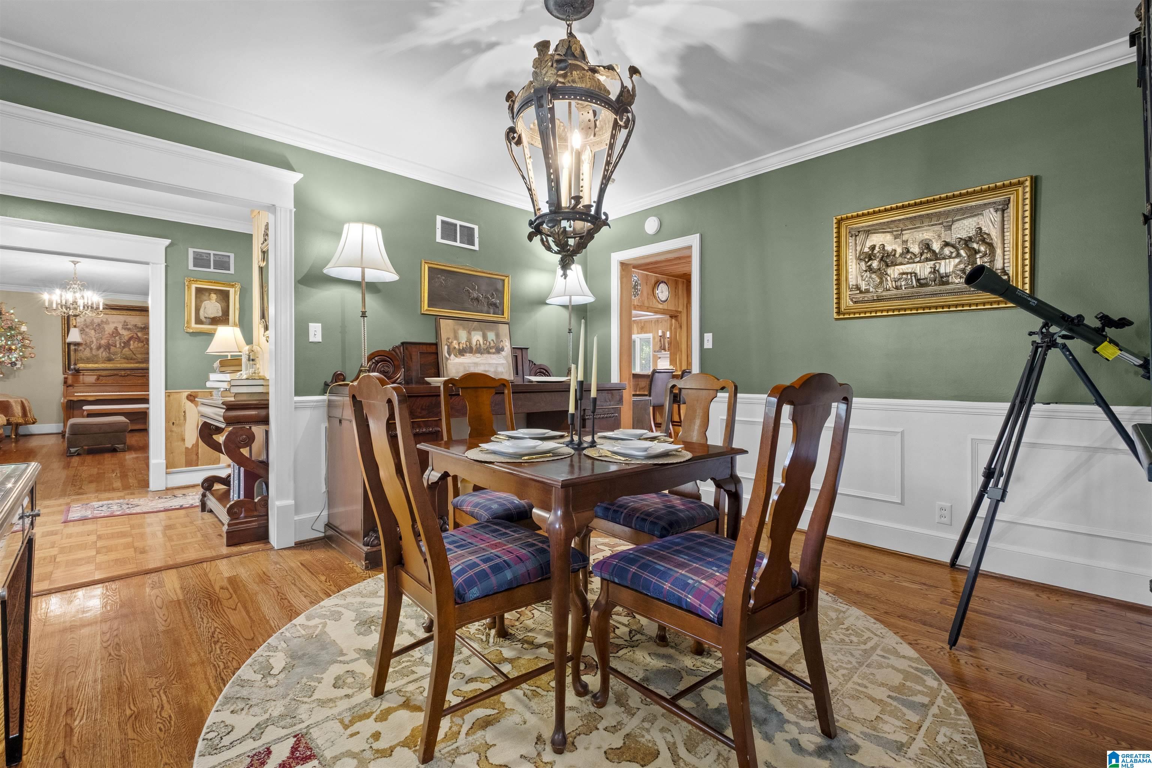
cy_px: 384
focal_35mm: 15
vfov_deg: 77.3
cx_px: 576
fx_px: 480
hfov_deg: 100.4
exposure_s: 1.5
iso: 640
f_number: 7.1
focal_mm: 10
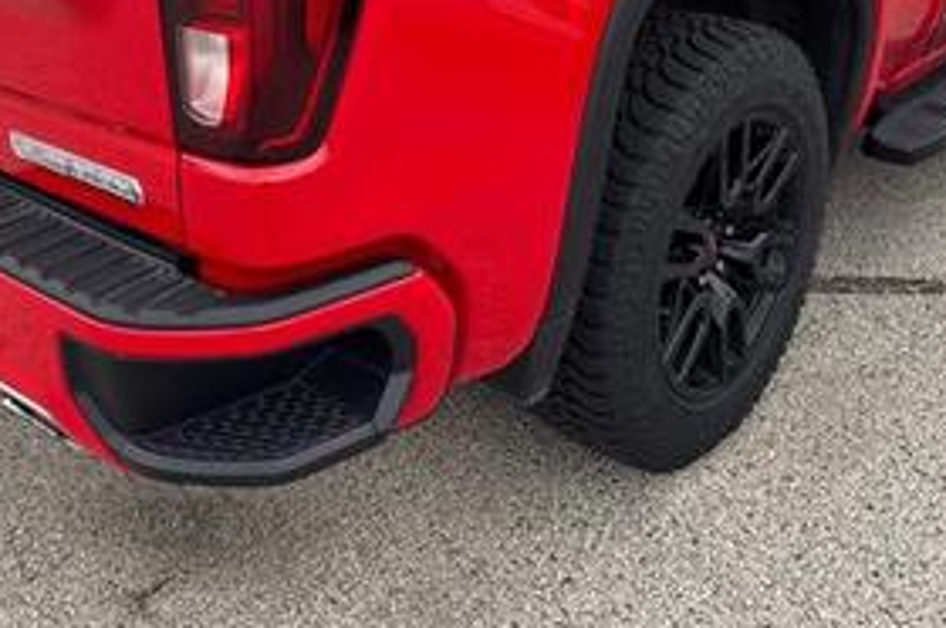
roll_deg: +4.3
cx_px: 439
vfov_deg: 28.3
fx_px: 1181
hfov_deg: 43.6
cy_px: 30
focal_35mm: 45
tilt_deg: -15.4
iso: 80
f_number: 1.78
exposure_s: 1/966
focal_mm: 6.76
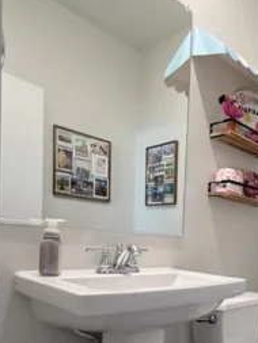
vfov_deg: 55.1
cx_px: 278
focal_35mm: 31
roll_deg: -4.3
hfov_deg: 38.3
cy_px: 264
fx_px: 308
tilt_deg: -3.9
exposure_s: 1/60
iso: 200
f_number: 2.2
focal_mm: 2.22
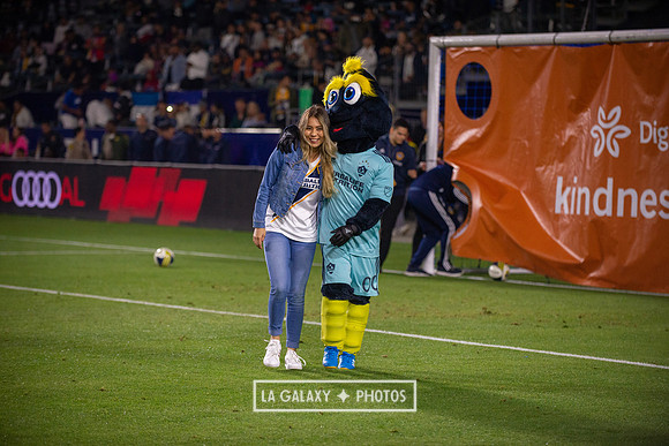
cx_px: 334
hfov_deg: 15.2
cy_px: 223
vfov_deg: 10.2
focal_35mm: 135
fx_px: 2509
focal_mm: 135
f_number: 2.8
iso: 1600
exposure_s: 1/2500
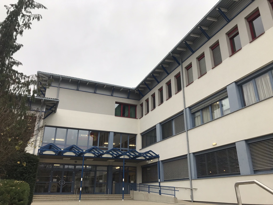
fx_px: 221
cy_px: 102
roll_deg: +0.3
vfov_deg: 49.7
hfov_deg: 63.4
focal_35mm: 28
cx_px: 136
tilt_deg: +23.0
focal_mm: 3.99
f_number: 1.8
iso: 20
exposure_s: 1/458
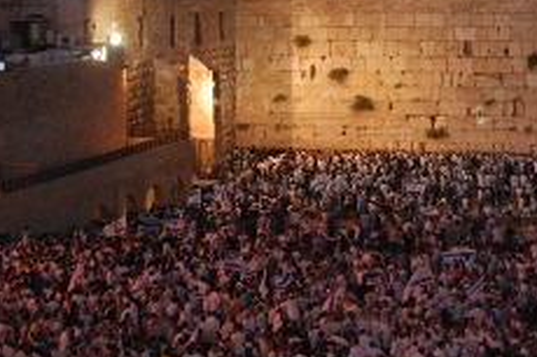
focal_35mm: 107
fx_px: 1595
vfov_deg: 12.7
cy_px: 68
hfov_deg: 19.1
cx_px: 283
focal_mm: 40
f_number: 5
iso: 1400
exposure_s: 1/60
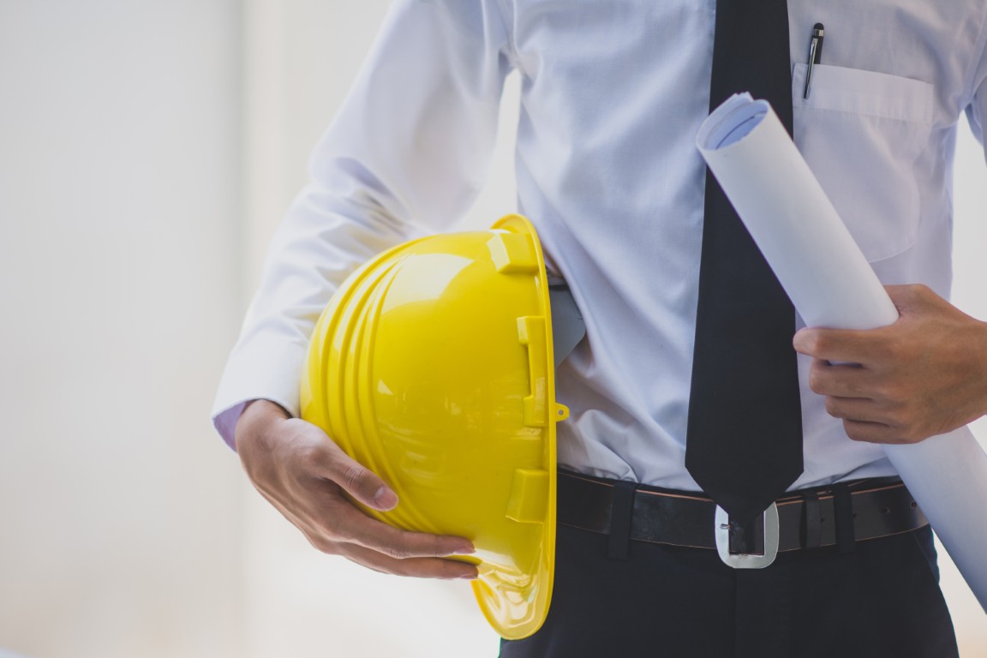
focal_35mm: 128
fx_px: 3495
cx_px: 494
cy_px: 329
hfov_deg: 16.1
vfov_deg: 10.8
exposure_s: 1/2000
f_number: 2
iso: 125
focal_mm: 85
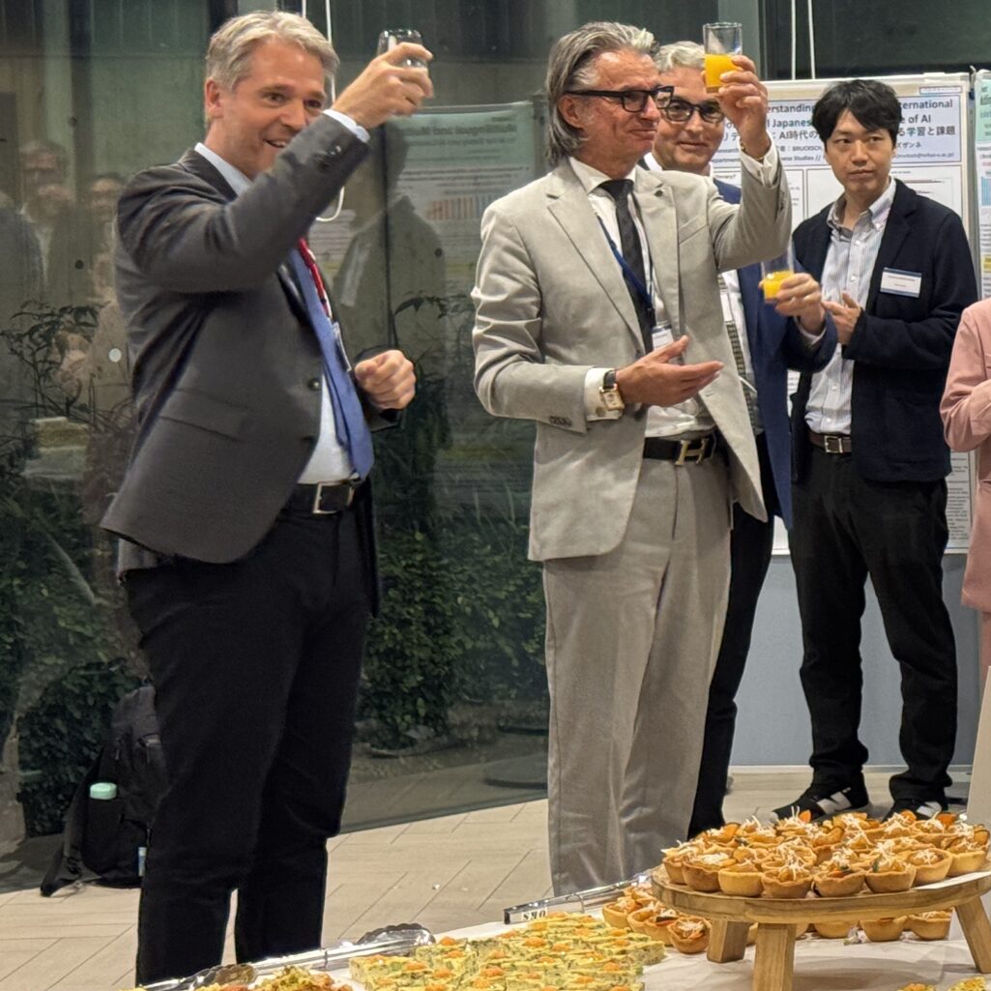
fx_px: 3433
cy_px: 278
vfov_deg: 16.4
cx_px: 990
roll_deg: +2.4
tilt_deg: -1.3
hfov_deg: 16.1
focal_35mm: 106
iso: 250
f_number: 1.78
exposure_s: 1/50
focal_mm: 6.76
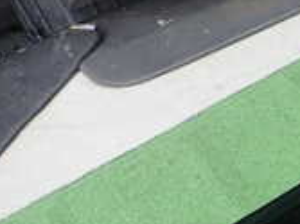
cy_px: 224
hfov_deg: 19.8
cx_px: 406
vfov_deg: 16.1
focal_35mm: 90
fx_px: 779
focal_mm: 4.5
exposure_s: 1/50
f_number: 2
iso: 200
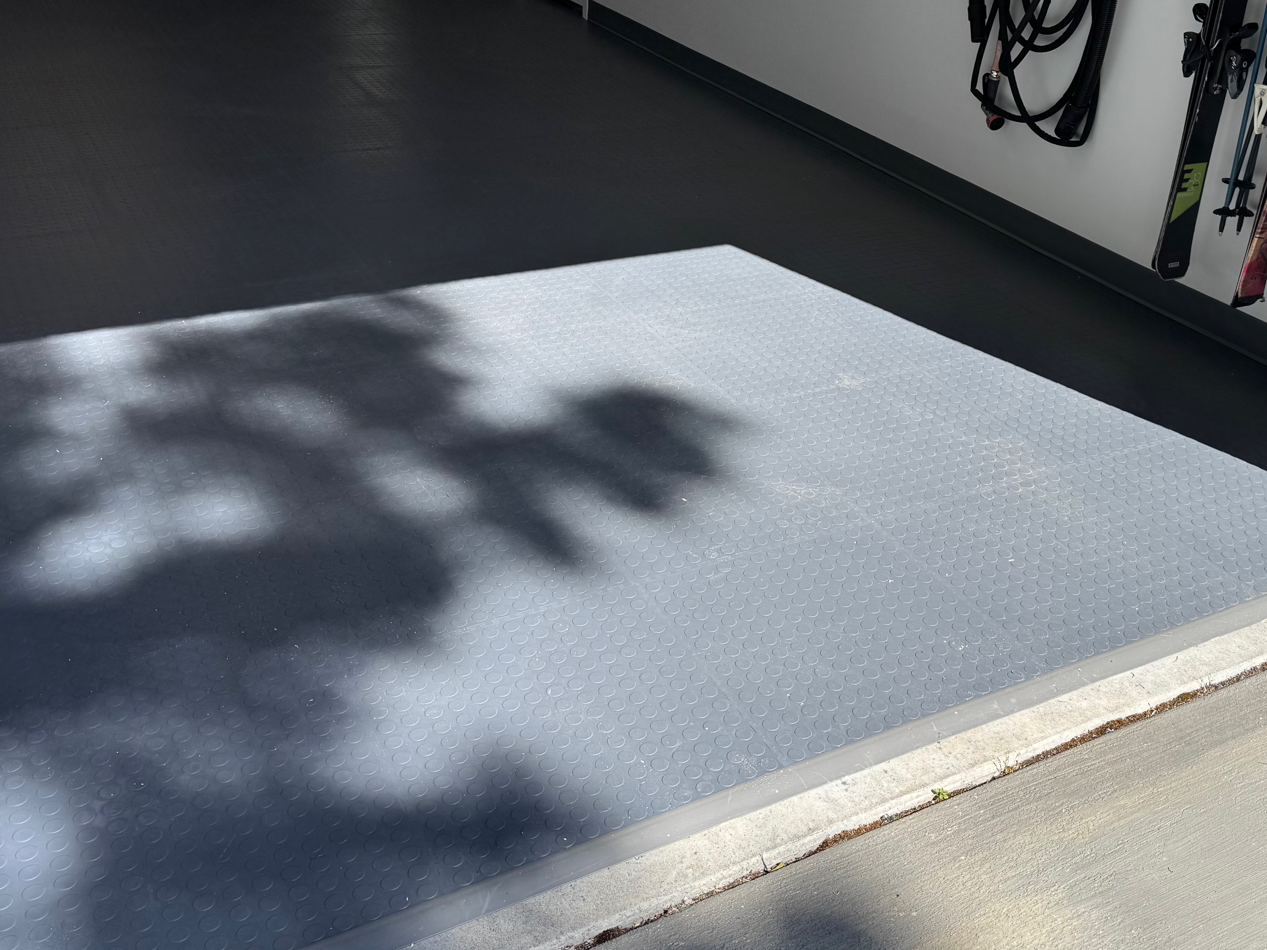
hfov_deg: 49.8
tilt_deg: -24.3
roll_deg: -4.5
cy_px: 346
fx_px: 1354
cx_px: 755
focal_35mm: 37
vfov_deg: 38.4
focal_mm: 6.76
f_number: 1.78
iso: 80
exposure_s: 1/1980
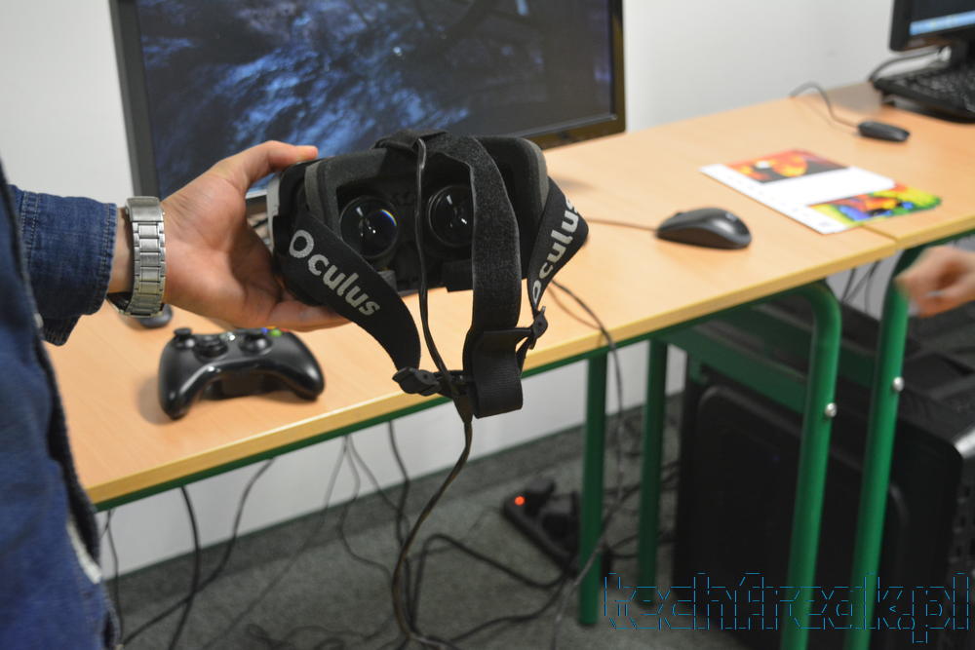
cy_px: 325
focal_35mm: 60
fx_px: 1625
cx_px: 488
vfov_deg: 22.6
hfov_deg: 33.4
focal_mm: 40
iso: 1800
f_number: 5
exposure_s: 1/30
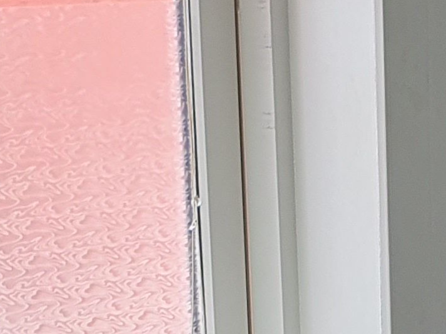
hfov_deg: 13.4
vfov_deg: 9.4
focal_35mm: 147
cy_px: 691
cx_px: 342
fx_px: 1894
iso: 50
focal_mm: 4.32
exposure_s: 1/103
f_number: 2.4
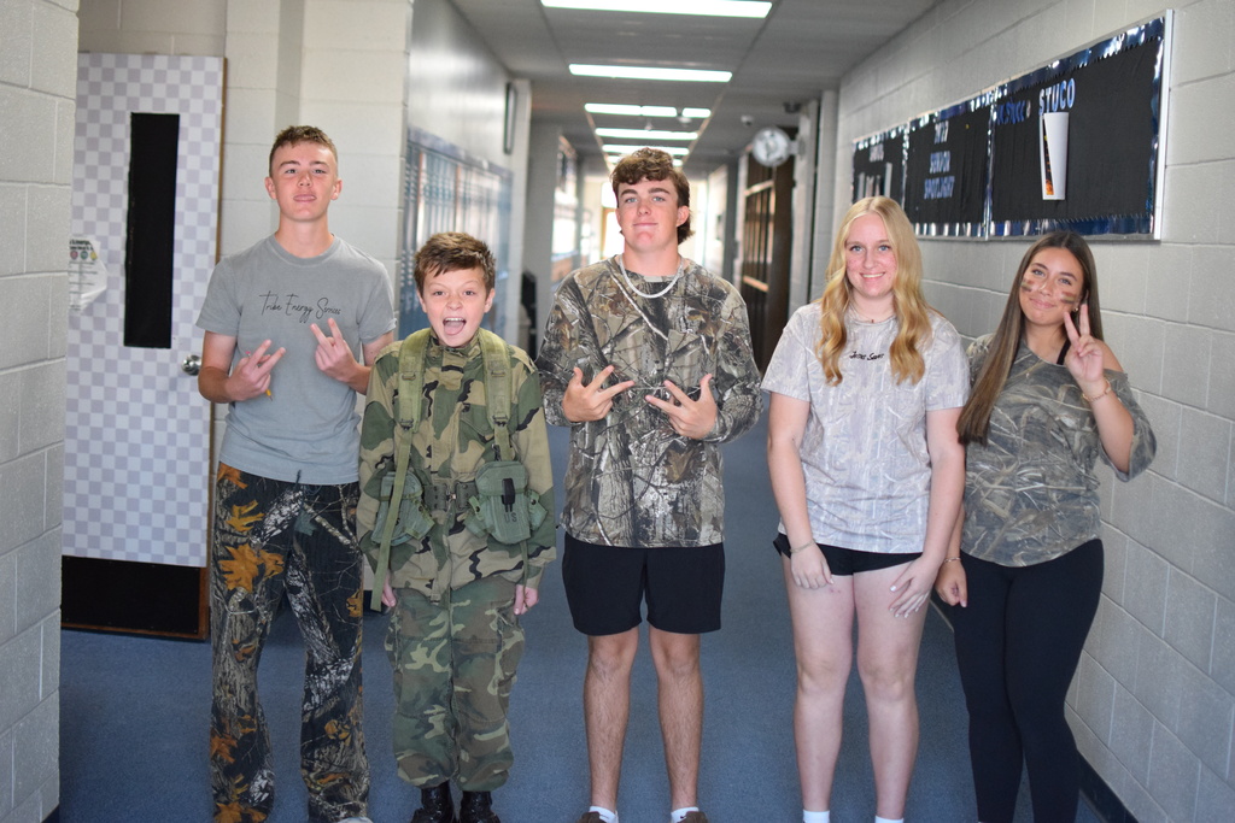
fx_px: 1801
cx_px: 618
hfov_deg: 37.8
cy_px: 412
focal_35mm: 52
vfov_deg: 25.8
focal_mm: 35
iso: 2200
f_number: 2
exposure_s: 1/500
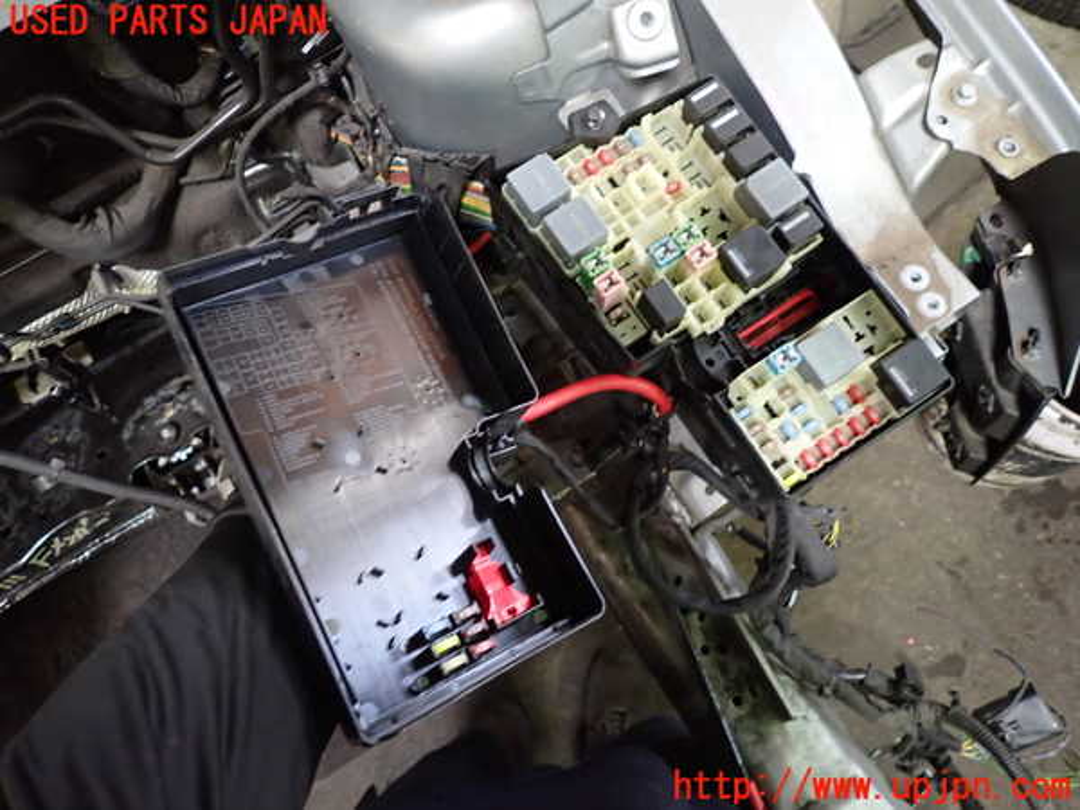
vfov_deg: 54.9
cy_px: 405
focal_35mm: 25
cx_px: 540
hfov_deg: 69.4
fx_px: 780
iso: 500
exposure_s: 1/30
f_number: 2
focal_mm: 4.5
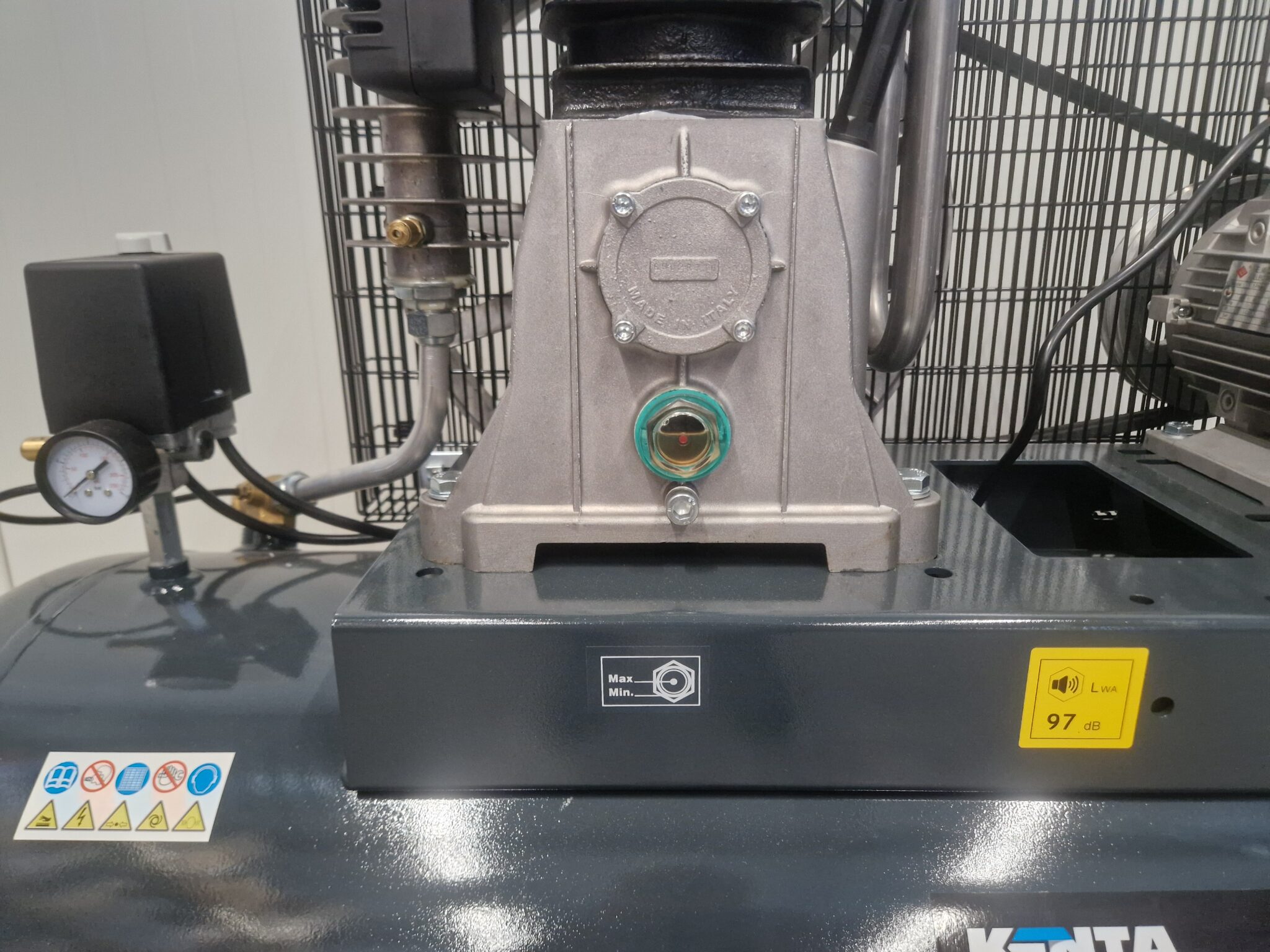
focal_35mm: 23
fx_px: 844
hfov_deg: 73.9
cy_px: 476
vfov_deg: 58.9
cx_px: 635
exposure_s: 1/100
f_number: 1.8
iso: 640
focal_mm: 5.4
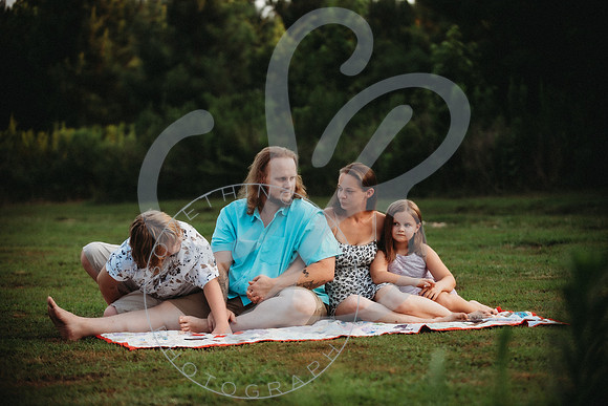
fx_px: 1723
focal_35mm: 102
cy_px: 203
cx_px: 304
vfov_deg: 13.4
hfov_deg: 20.0
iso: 100
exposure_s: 1/200
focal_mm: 102
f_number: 2.8
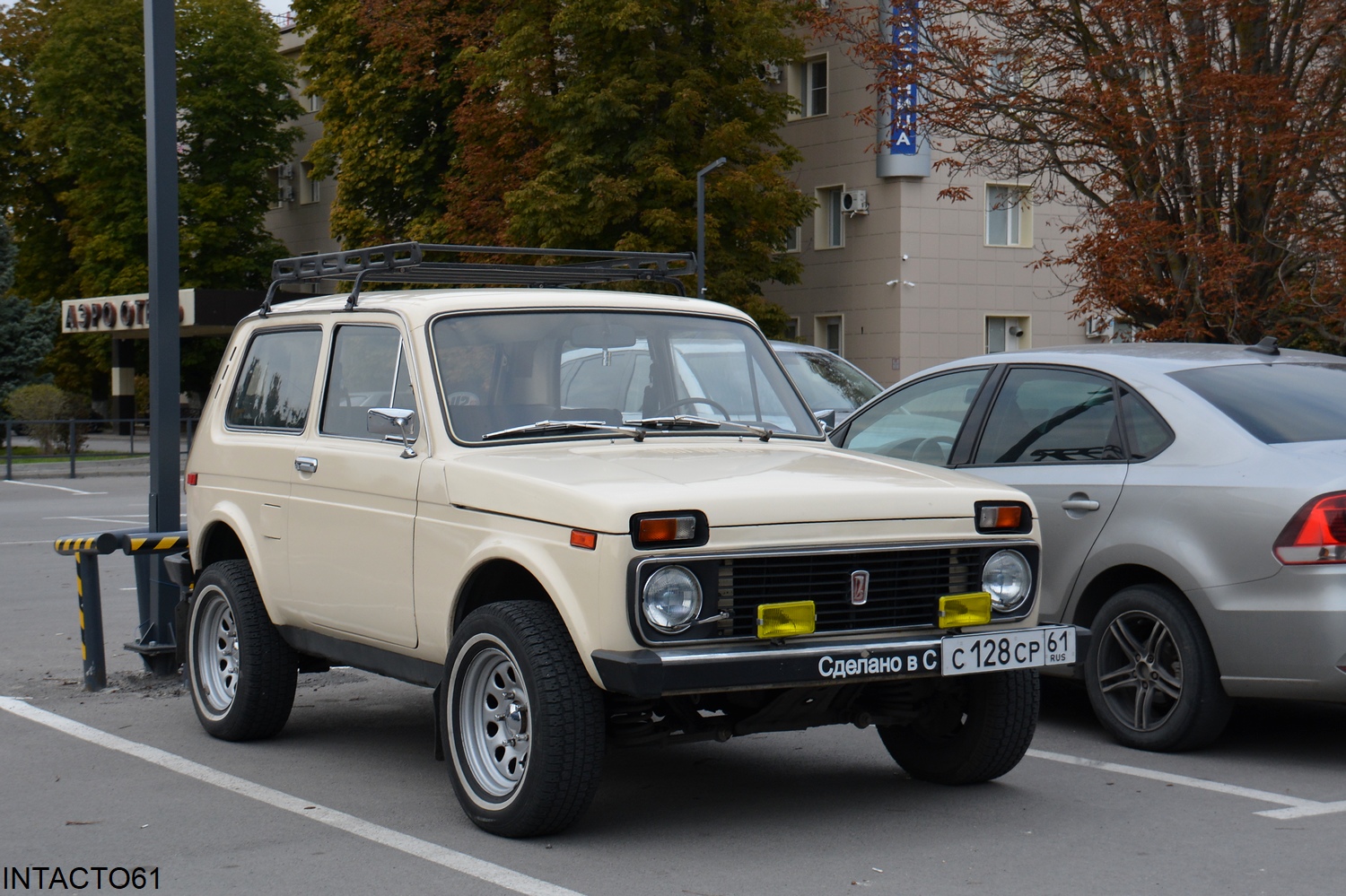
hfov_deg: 35.1
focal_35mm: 57
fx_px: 2130
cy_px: 448
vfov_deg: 23.8
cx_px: 673
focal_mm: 38
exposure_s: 1/125
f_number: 5.6
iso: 400
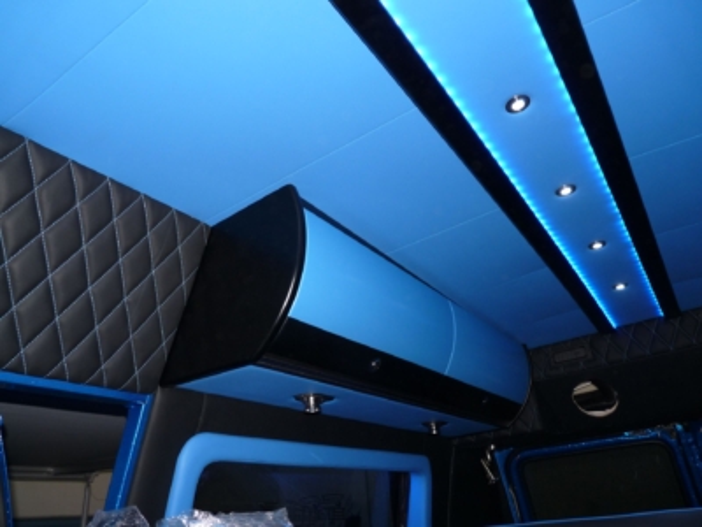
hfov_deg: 65.3
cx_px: 351
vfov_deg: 51.4
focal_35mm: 27
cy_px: 264
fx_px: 548
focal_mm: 4.8
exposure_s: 1/30
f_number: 2.8
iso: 100
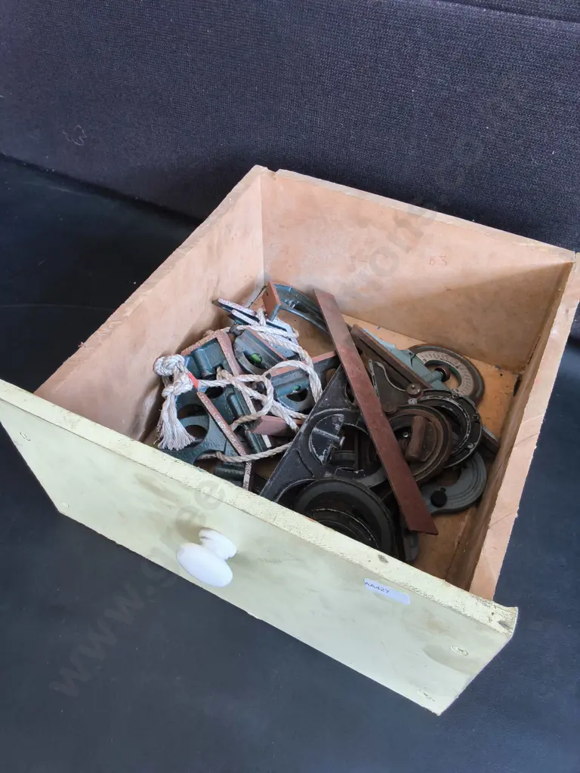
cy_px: 386
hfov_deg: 51.4
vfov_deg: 65.3
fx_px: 603
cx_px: 290
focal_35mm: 27
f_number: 2
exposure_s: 1/100
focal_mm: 2.87
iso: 160
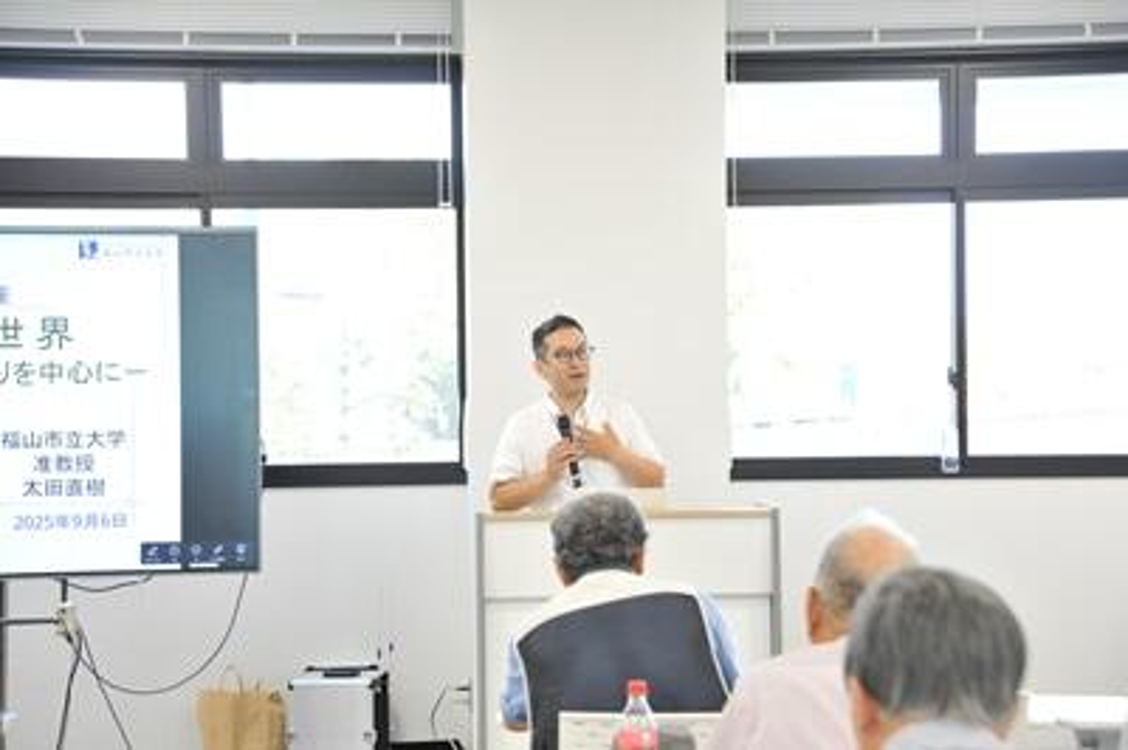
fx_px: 2505
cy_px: 375
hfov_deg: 25.4
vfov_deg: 17.0
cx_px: 564
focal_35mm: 80
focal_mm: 80
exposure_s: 1/160
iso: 2000
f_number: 6.3
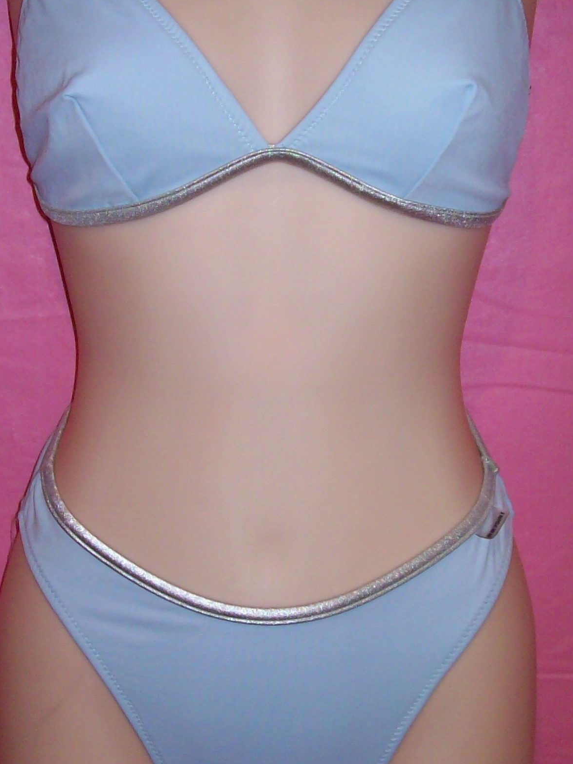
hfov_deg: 24.8
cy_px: 318
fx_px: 1303
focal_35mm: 59
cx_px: 304
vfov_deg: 32.6
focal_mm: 6
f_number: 2.7
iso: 80
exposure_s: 1/64
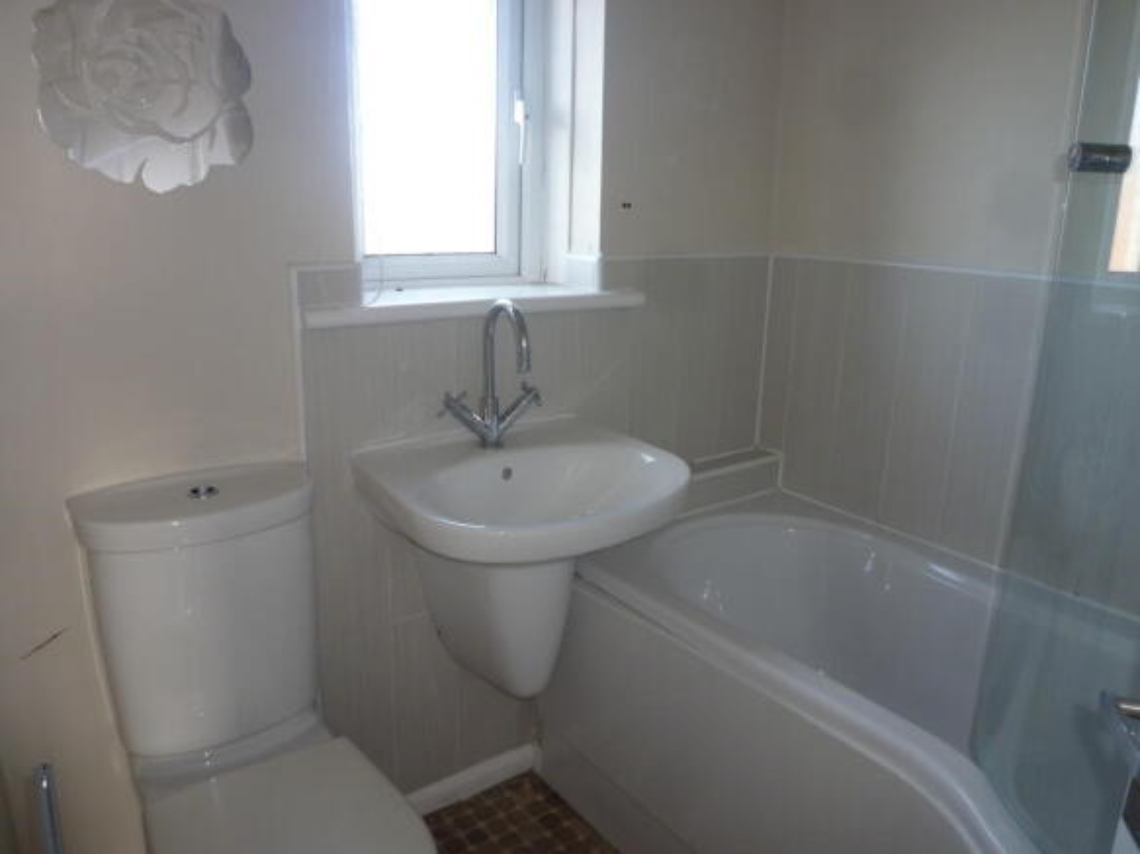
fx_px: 823
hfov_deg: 69.4
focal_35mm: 25
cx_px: 570
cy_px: 427
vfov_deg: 54.9
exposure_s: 1/30
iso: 100
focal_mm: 4.5
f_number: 2.8
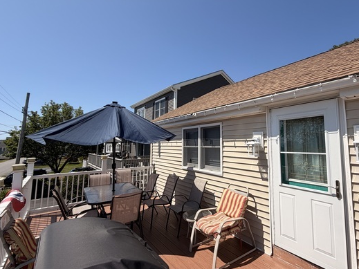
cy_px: 128
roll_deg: -0.2
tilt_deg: +5.5
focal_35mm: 18
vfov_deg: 71.5
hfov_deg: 86.8
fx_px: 187
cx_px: 213
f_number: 2.2
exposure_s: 1/1189
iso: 20
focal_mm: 2.22
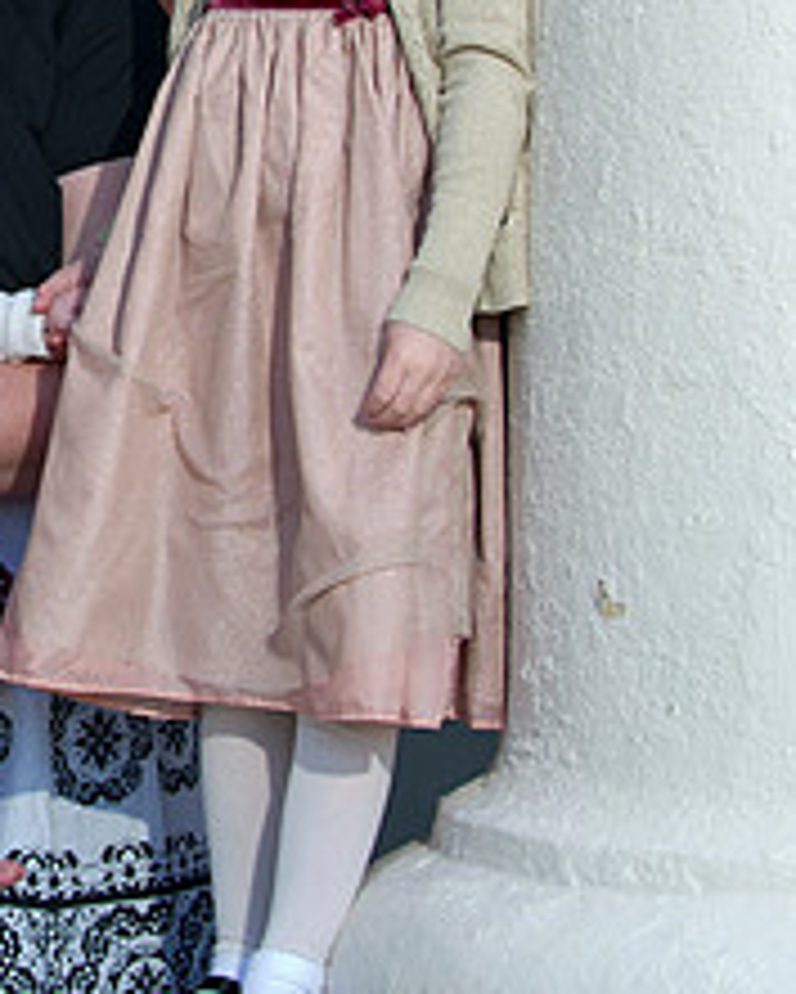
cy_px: 171
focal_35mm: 172
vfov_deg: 11.2
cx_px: -126
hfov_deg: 8.9
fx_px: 5062
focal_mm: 70
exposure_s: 1/250
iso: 250
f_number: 3.2
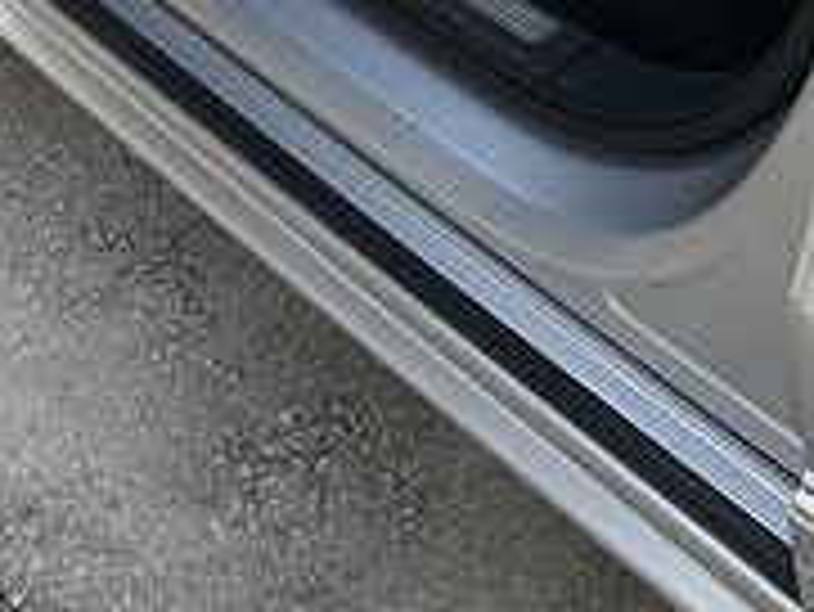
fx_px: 2494
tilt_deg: -19.8
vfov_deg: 12.1
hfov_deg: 18.2
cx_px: 63
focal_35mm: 106
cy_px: -702
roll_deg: -2.1
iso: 64
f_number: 1.78
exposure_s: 1/138
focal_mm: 6.86
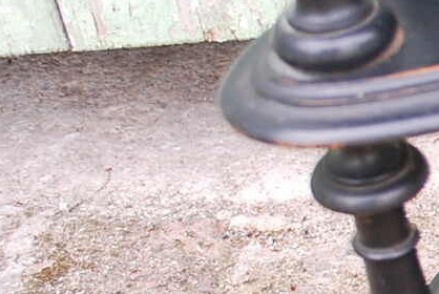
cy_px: 291
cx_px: 996
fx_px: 1868
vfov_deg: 8.9
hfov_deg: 11.5
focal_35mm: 153
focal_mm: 22
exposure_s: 1/80
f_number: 4.5
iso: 200
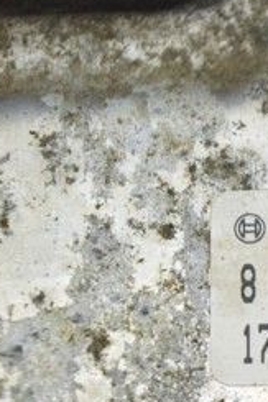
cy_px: 245
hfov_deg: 6.3
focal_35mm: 215
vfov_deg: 9.6
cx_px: 423
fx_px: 2407
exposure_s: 1/20
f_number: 5.6
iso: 400
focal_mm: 55
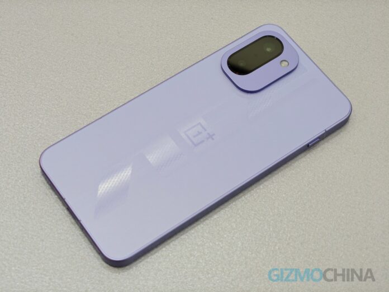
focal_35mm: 73
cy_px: 146
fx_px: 820
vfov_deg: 20.2
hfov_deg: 26.7
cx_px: 194
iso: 200
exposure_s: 1/96
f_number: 2.6
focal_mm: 13.85
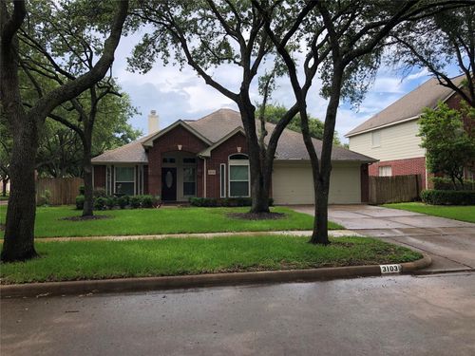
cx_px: 238
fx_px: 384
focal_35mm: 28
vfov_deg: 49.7
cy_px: 178
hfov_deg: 63.4
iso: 20
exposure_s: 1/857
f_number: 1.8
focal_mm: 3.99
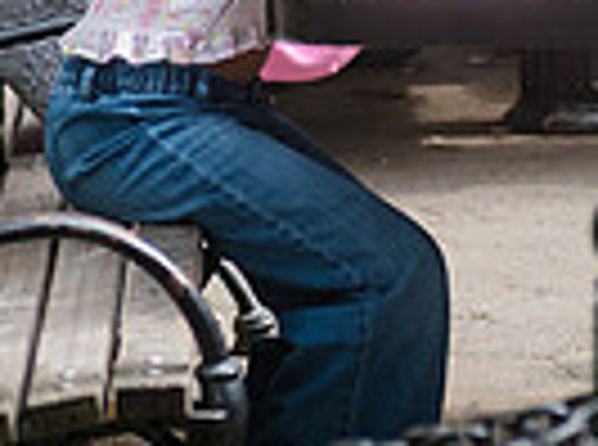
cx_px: 791
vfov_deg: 4.3
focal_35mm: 338
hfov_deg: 5.8
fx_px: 5823
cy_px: -313
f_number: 4
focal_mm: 80
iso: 400
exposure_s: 1/320
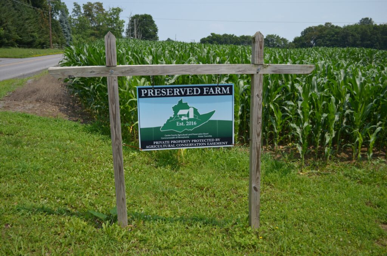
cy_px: 128
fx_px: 354
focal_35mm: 33
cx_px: 194
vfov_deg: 39.8
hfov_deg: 57.3
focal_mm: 22
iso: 200
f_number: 4
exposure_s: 1/2000
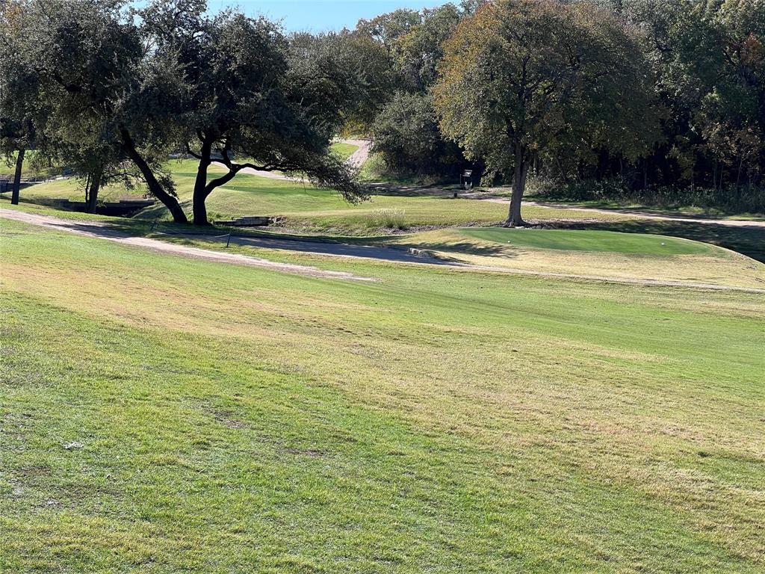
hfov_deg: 25.3
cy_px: 287
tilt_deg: -6.4
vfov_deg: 19.1
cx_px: 382
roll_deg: -1.4
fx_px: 1702
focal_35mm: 77
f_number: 2.8
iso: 32
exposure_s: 1/488
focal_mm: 9
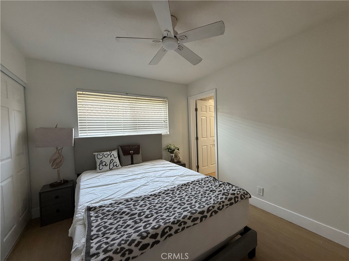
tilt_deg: -1.1
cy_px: 130
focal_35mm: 14
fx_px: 141
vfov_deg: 85.7
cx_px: 174
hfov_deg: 102.1
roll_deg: +1.1
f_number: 2.2
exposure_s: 1/120
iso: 200
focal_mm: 2.22
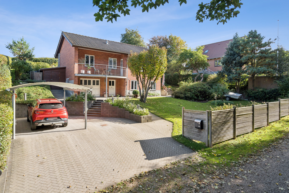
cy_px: 96
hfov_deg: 81.2
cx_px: 144
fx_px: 169
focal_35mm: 21
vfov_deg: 59.5
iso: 800
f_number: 7.1
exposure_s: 1/640
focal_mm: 21
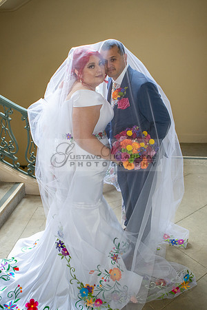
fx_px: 310
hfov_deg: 36.9
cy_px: 155
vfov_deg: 53.1
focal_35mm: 36
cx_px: 101
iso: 1250
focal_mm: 24
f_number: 2.8
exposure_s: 1/125
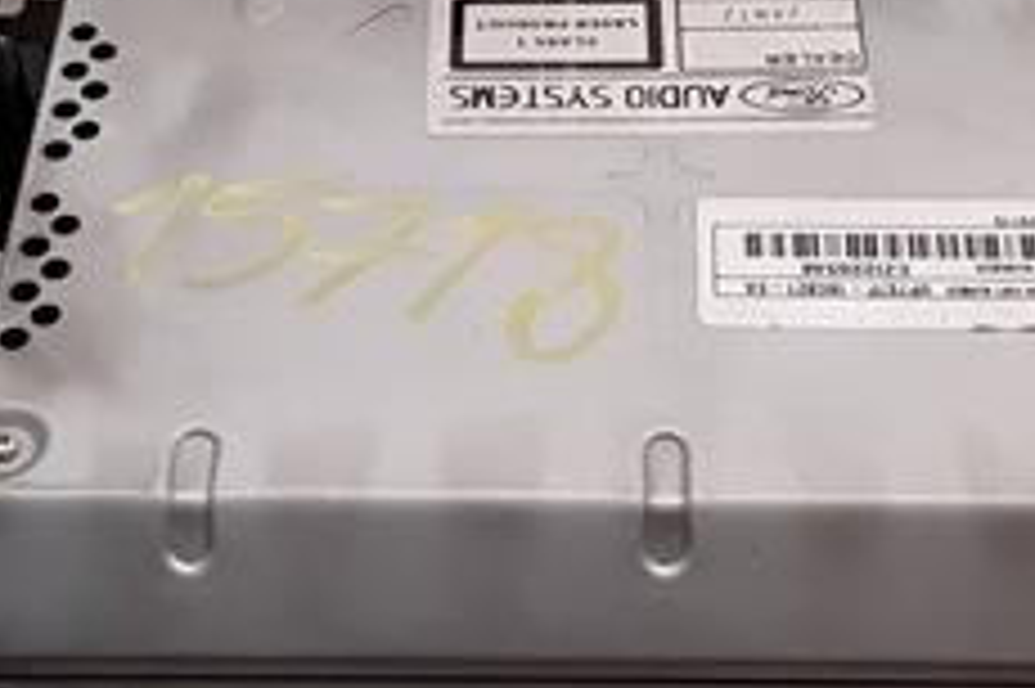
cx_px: 572
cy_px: 432
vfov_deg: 16.8
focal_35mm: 81
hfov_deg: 25.1
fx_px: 2327
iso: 100
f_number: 1.9
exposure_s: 1/243
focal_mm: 2.91
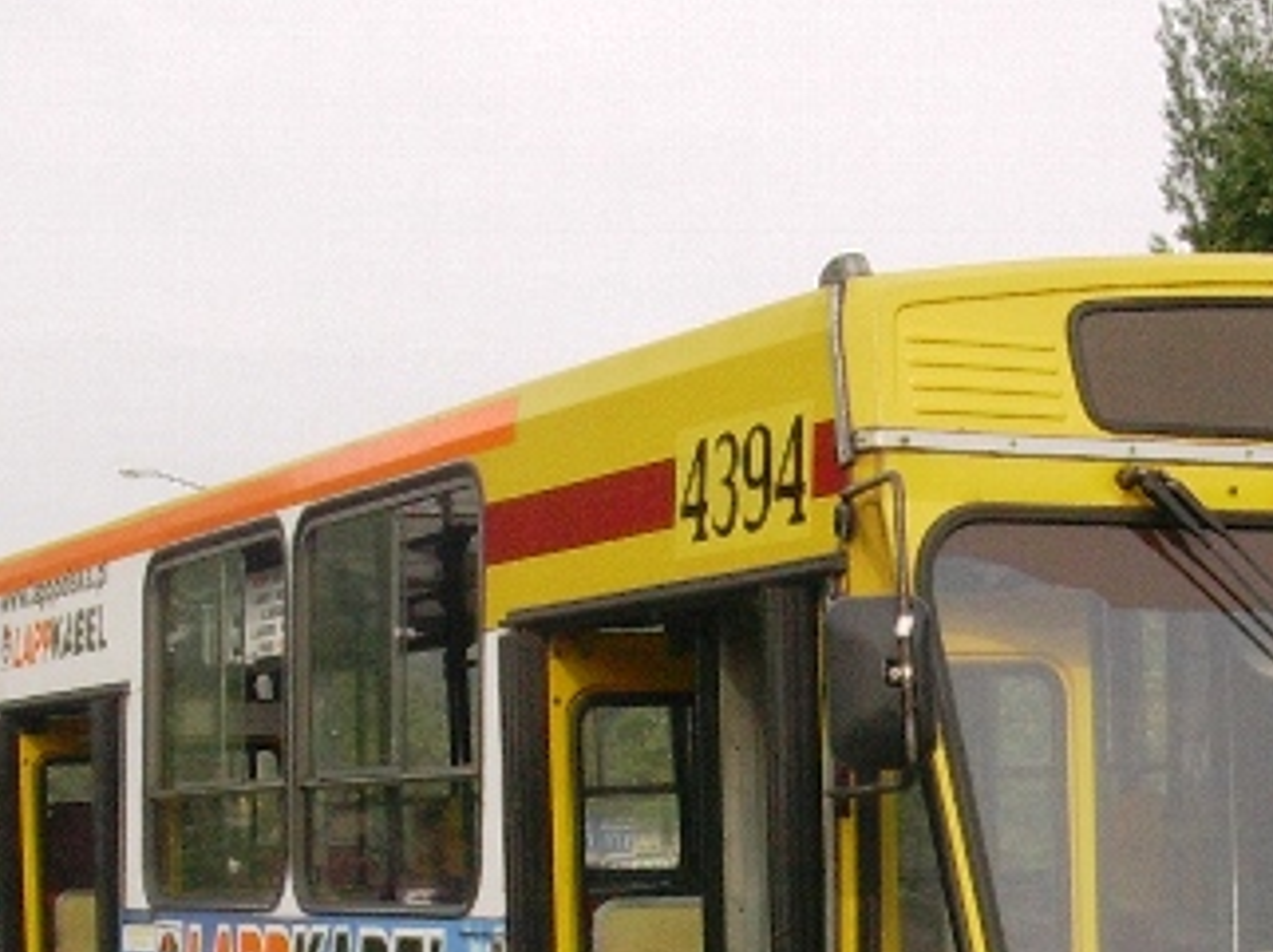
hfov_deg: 21.2
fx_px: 3381
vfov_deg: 15.8
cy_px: 857
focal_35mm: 92
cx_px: 882
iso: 70
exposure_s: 1/192
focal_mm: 5.6
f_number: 5.4
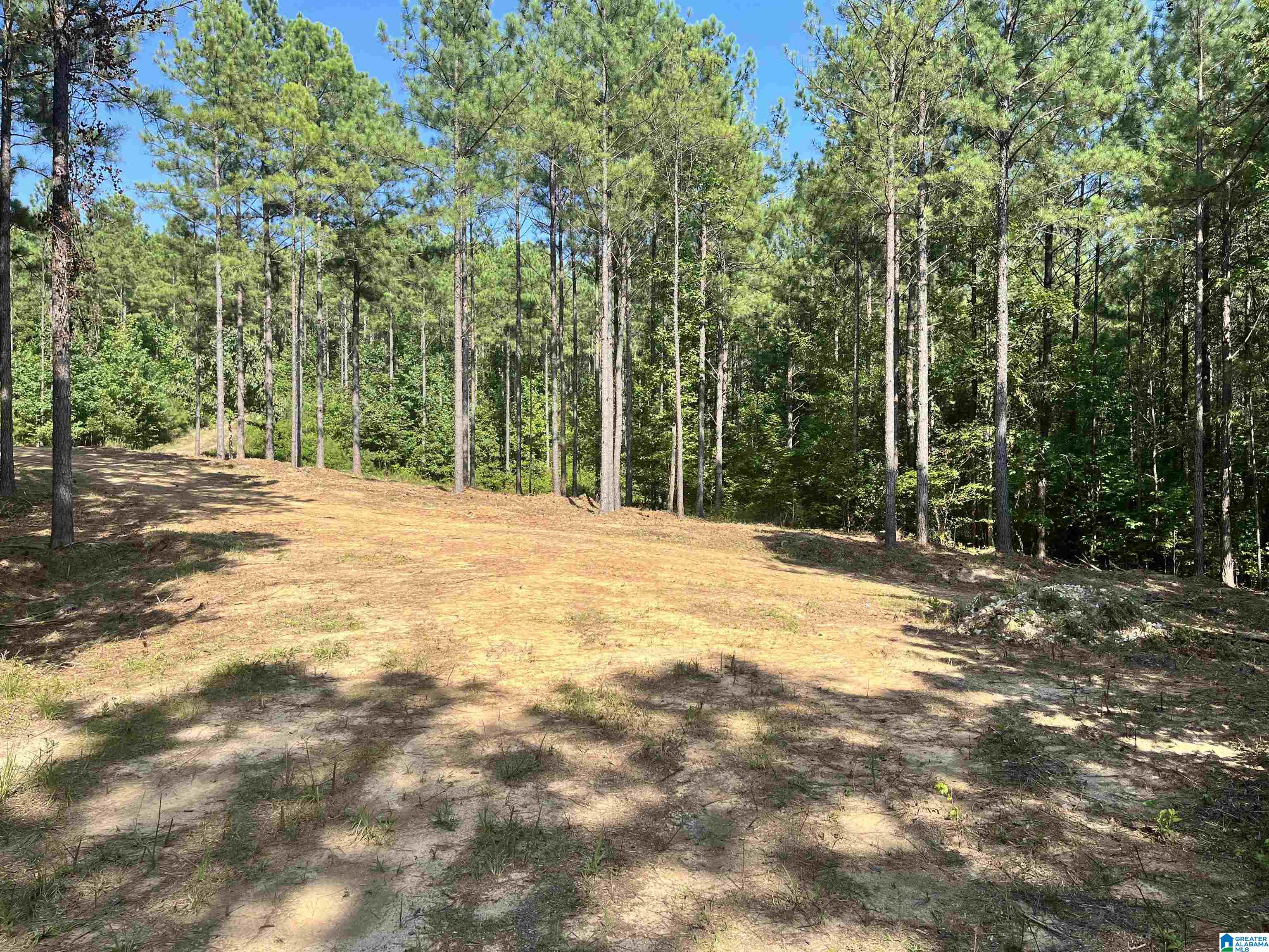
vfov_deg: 53.1
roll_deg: +0.3
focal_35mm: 26
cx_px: 634
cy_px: 476
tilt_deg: +0.0
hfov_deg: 67.3
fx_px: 953
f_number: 1.6
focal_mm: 5.1
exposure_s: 1/1339
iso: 50
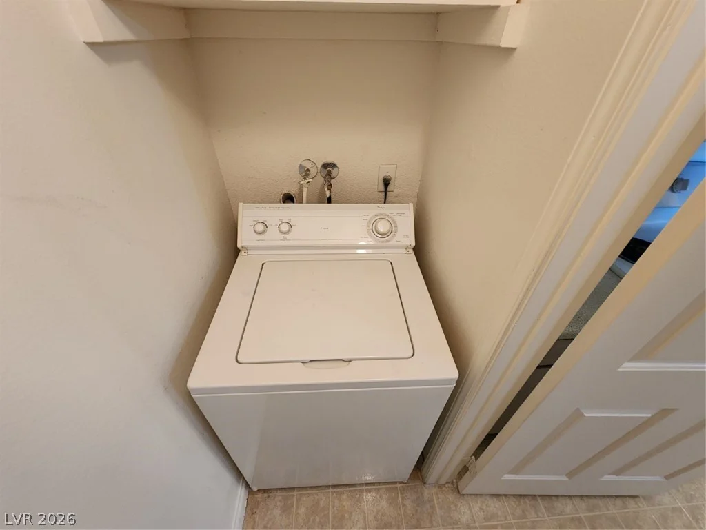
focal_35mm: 13
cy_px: 265
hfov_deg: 106.2
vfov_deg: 89.9
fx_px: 265
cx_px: 353
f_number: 2.2
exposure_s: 1/30
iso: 400
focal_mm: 2.2
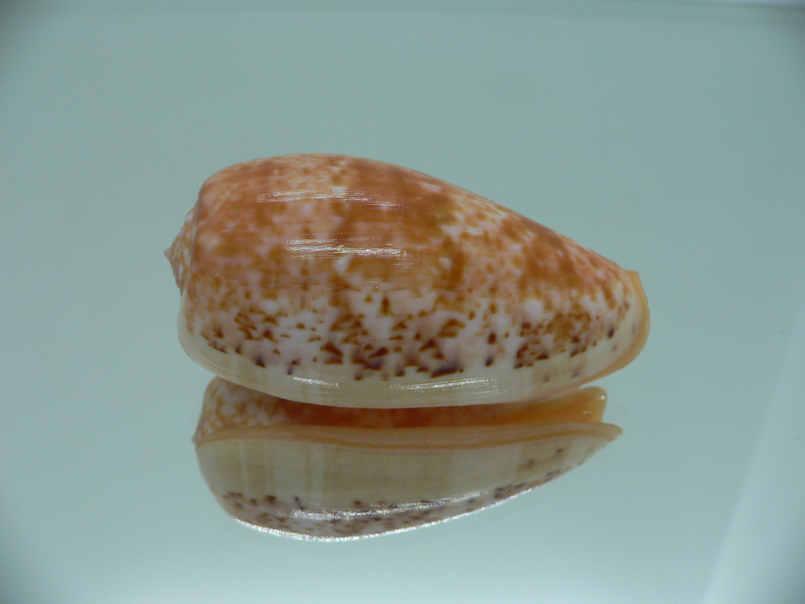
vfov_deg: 40.7
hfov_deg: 52.6
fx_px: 814
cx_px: 402
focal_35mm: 35
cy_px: 302
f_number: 2.8
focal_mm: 4.6
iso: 80
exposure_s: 1/60
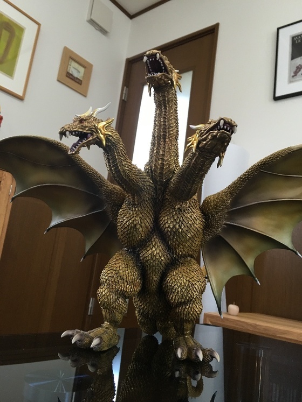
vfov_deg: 61.7
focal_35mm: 29
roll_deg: -7.2
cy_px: 201
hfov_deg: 48.2
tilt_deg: +12.0
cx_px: 151
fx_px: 337
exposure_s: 1/15
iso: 40
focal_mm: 4.15
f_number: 2.2
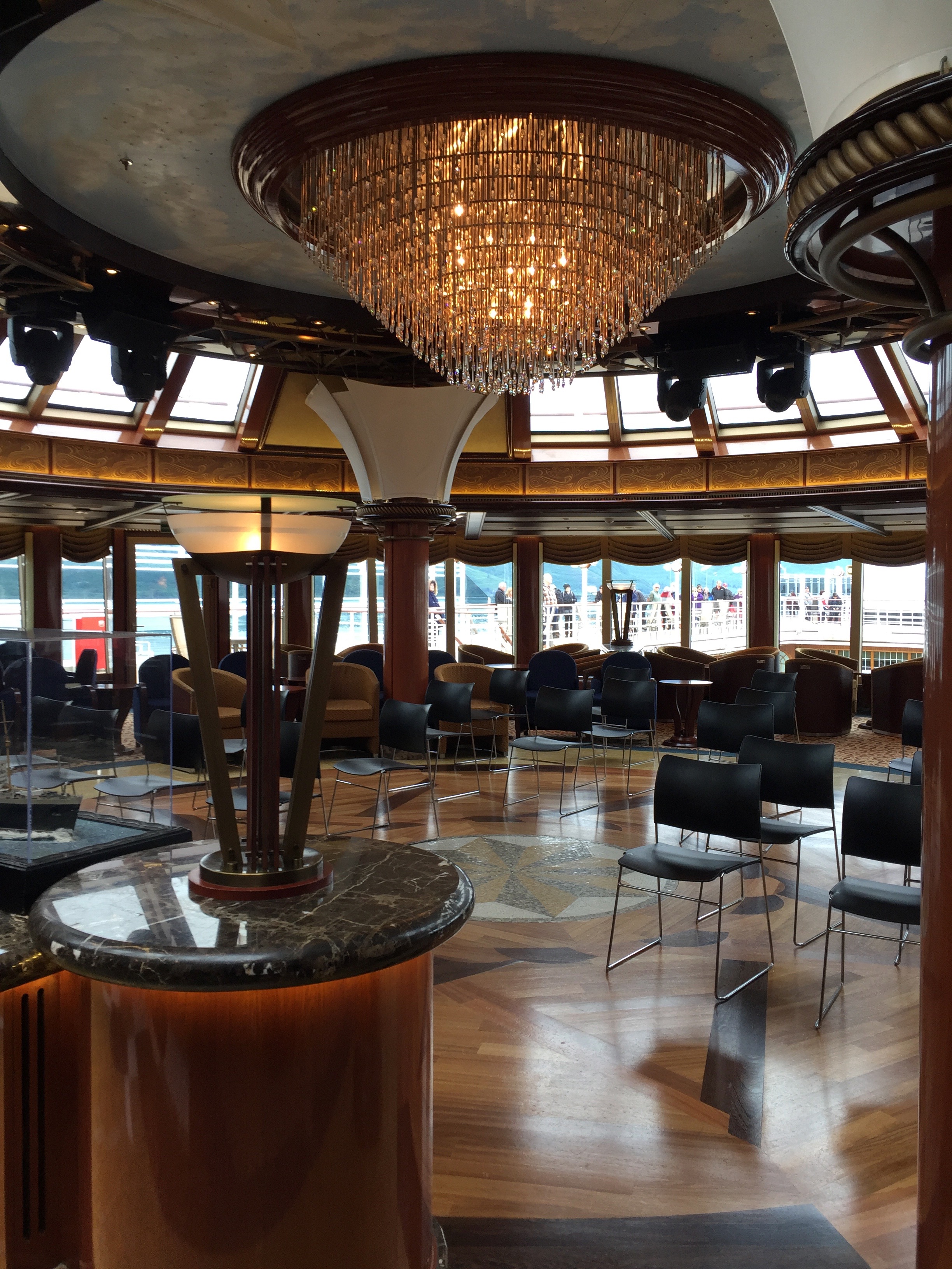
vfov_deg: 61.7
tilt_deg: -1.3
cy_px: 634
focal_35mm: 29
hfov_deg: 48.2
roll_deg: +0.6
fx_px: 1063
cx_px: 476
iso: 40
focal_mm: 4.15
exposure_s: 1/50
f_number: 2.2
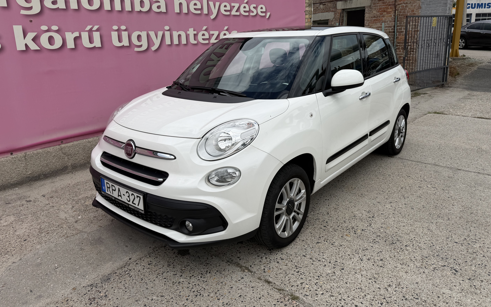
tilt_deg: -12.2
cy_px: 120
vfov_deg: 47.3
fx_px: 348
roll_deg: +1.4
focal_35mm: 26
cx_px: 250
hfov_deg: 70.4
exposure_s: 1/3953
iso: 80
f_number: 1.78
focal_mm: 6.76
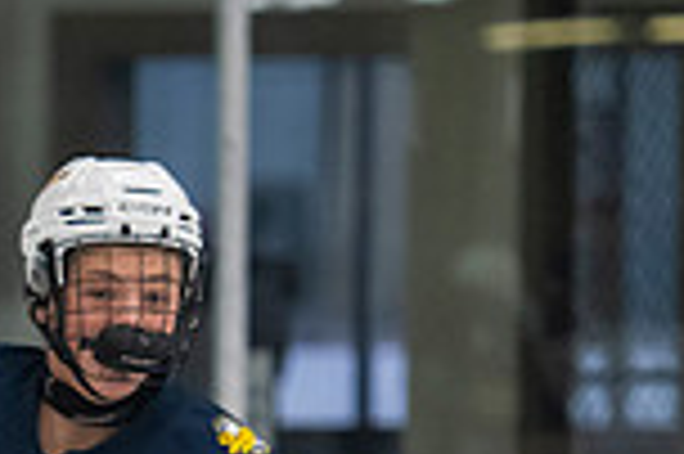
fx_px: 12716
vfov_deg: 2.0
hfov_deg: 3.1
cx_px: -524
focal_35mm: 670
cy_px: 852
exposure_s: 1/640
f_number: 3.2
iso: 2000
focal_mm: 130
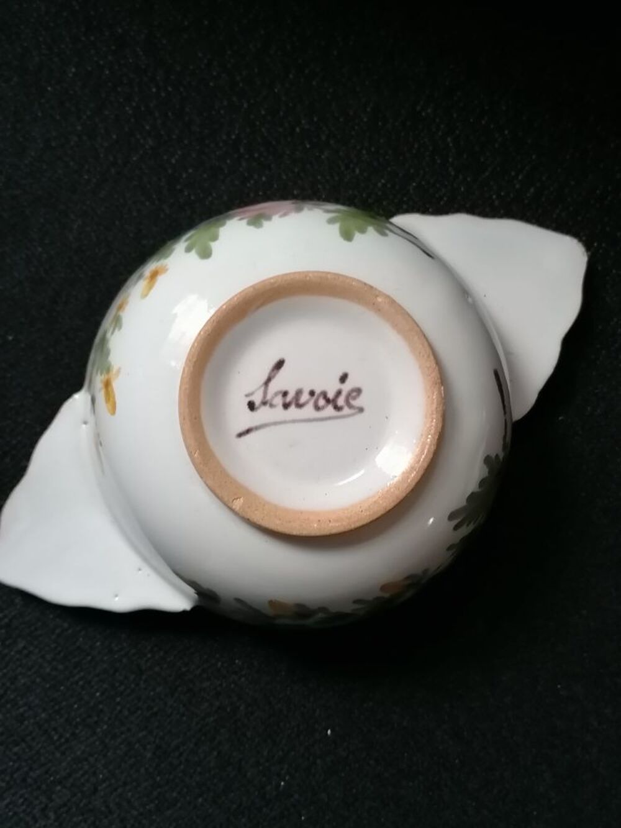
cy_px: 414
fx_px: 1028
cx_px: 310
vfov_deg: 43.8
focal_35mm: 43
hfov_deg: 33.6
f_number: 1.8
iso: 500
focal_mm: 4.75
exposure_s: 1/20
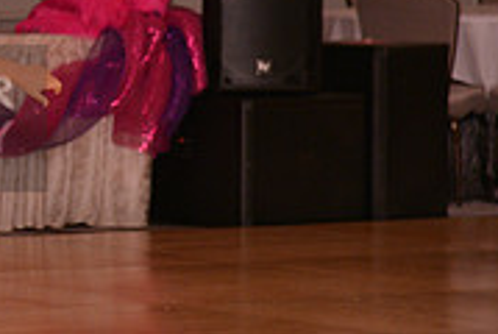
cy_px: 118
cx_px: -256
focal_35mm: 388
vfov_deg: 3.6
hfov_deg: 5.3
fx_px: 5376
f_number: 4.5
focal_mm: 120
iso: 1250
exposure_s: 1/250
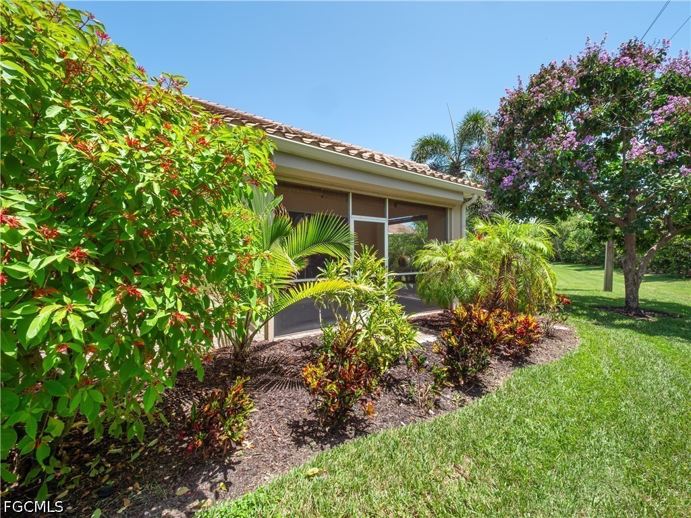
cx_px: 346
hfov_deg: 102.1
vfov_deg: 85.7
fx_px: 279
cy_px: 259
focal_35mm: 14
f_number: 7.1
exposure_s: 1/250
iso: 200
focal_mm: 7
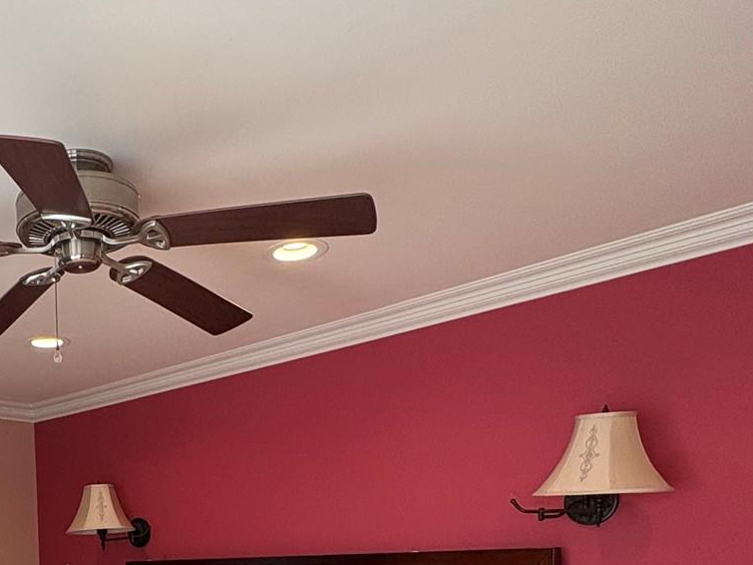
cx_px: 77
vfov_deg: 32.5
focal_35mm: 38
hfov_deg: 44.6
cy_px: 642
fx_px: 826
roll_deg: +2.0
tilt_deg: -6.0
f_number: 2.2
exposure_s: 1/120
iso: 100
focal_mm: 2.22
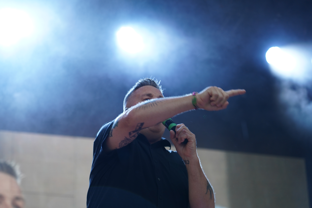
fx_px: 910
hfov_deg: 19.5
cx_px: 156
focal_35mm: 105
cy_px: 104
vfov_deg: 13.0
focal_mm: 105
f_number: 4
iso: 800
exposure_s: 1/125
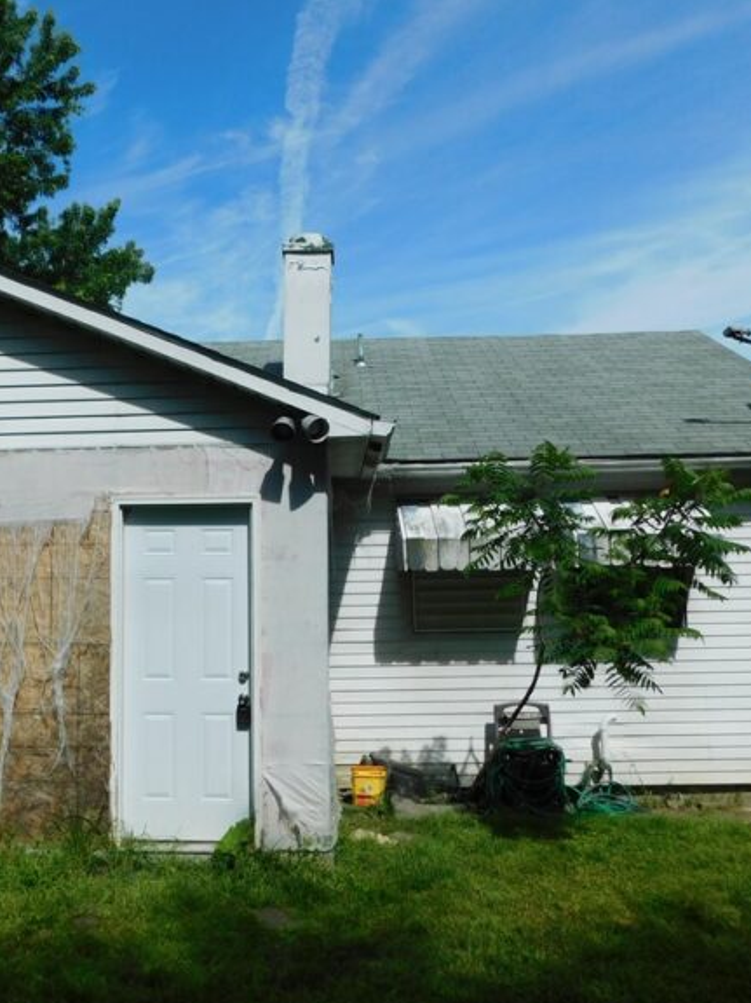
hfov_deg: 43.7
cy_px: 492
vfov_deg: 56.8
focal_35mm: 32
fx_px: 926
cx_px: 275
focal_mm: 4
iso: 125
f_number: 6
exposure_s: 1/640
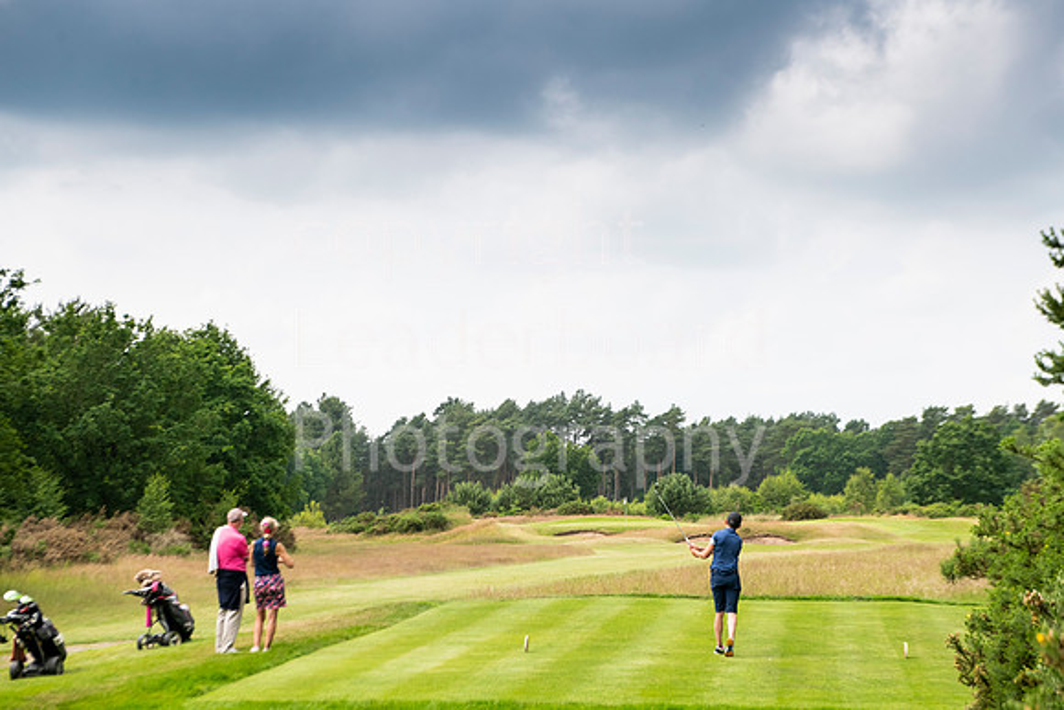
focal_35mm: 70
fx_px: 2069
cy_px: 355
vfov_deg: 19.5
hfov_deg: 28.8
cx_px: 532
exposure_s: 1/1250
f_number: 5.6
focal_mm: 70
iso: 400
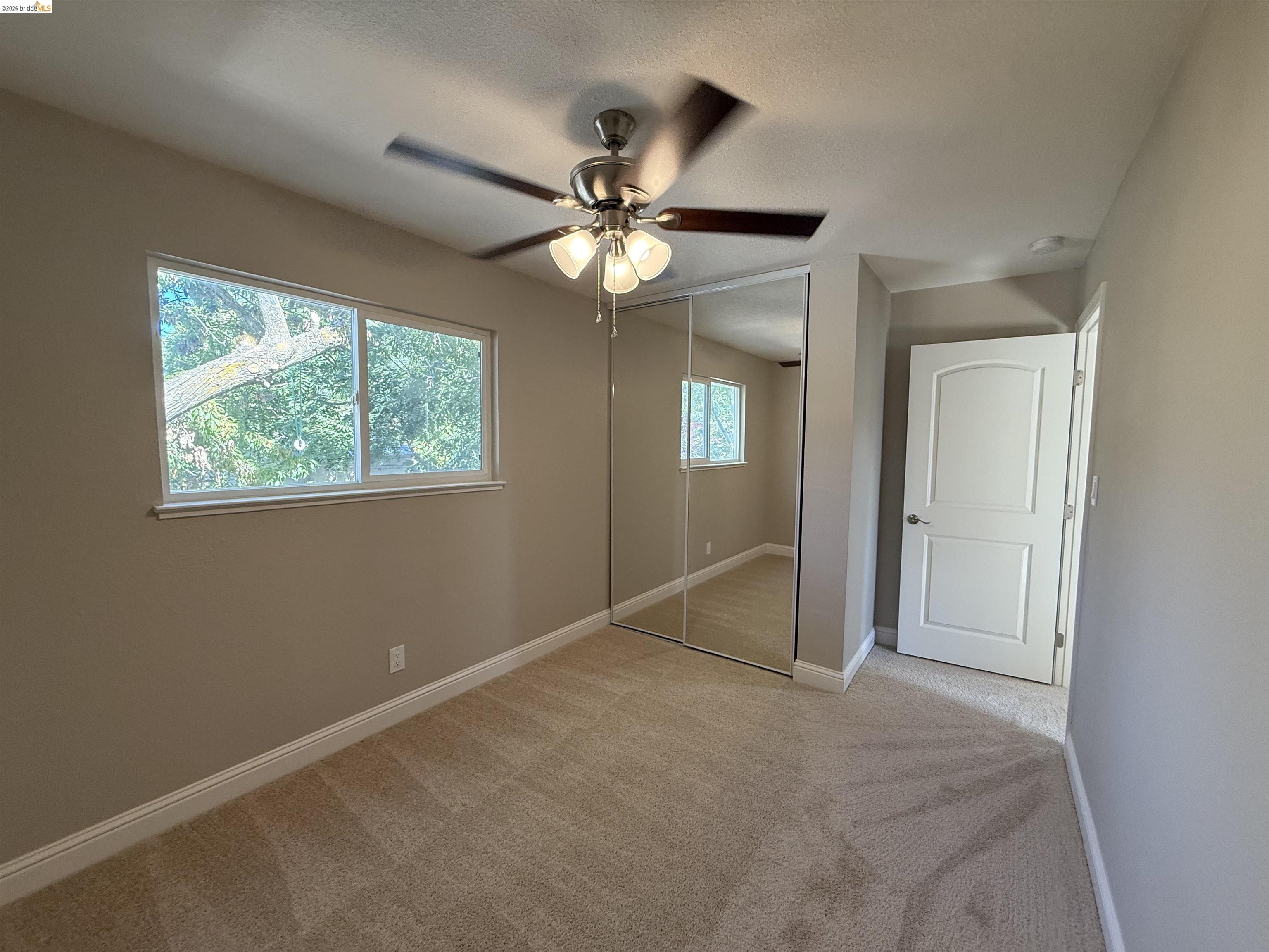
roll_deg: -0.6
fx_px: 513
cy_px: 476
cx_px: 634
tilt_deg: -4.8
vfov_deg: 85.7
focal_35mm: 14
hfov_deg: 102.1
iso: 200
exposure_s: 1/120
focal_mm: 2.22
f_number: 2.2
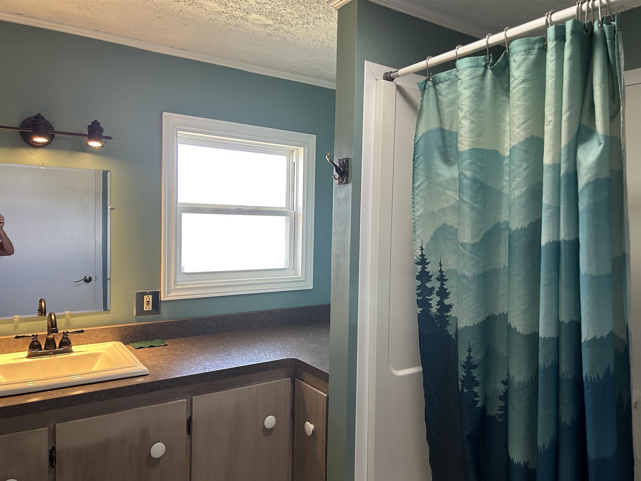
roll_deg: -1.0
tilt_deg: -2.1
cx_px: 320
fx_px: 481
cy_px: 240
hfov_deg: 67.3
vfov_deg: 53.1
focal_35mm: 26
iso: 125
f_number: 1.5
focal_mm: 5.7
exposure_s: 1/120
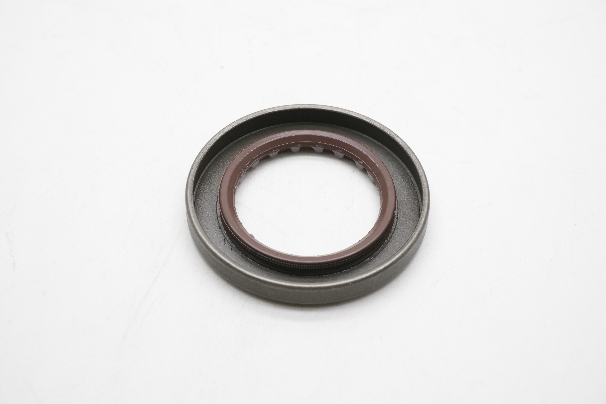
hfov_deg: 38.9
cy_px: 202
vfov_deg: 26.5
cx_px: 303
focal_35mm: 51
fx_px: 858
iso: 640
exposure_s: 1/60
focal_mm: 34
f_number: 11
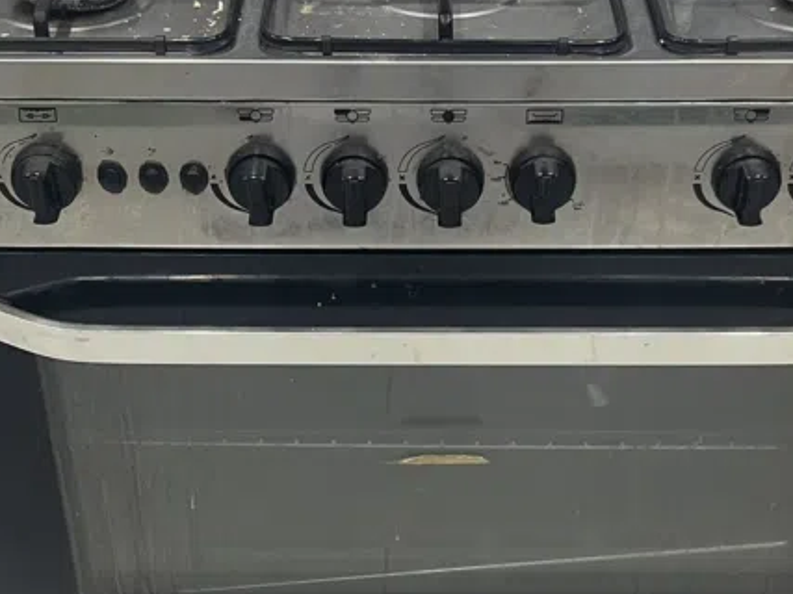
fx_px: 893
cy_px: 377
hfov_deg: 47.8
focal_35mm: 39
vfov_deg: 36.6
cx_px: 446
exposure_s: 1/85
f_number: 1.5
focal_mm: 5.7
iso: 125
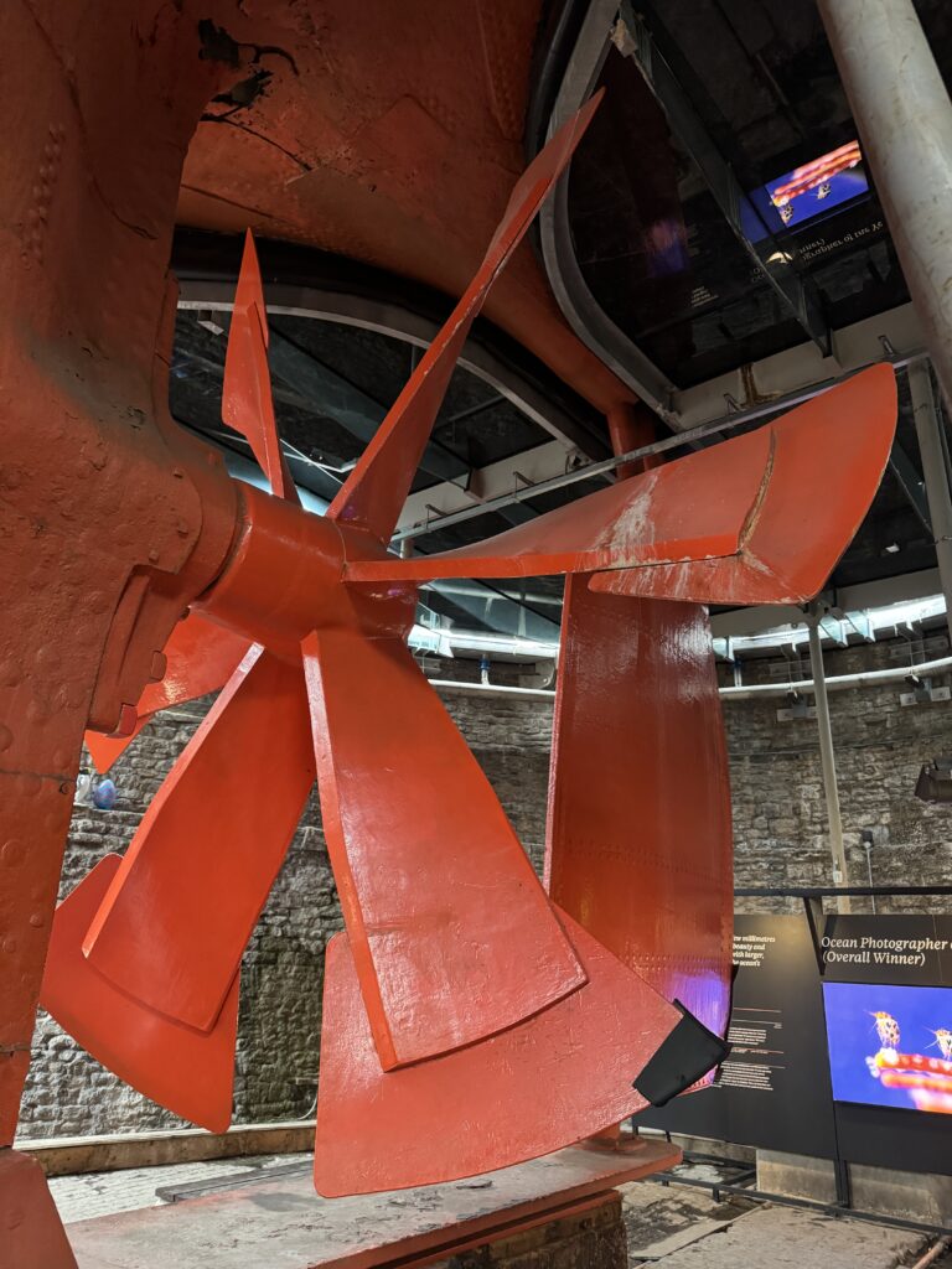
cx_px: 476
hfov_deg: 56.8
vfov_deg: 71.6
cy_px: 634
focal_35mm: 24
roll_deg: -1.7
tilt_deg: +19.8
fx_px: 880
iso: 1000
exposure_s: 1/39
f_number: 1.78
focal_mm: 6.76
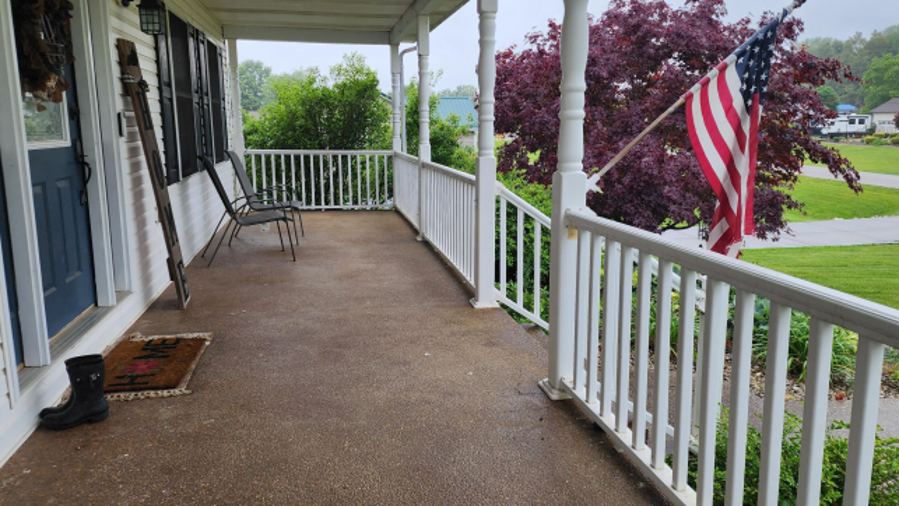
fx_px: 620
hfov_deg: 71.9
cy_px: 233
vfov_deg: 44.4
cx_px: 456
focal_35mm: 26
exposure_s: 1/180
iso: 40
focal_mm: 6.4
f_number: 1.8
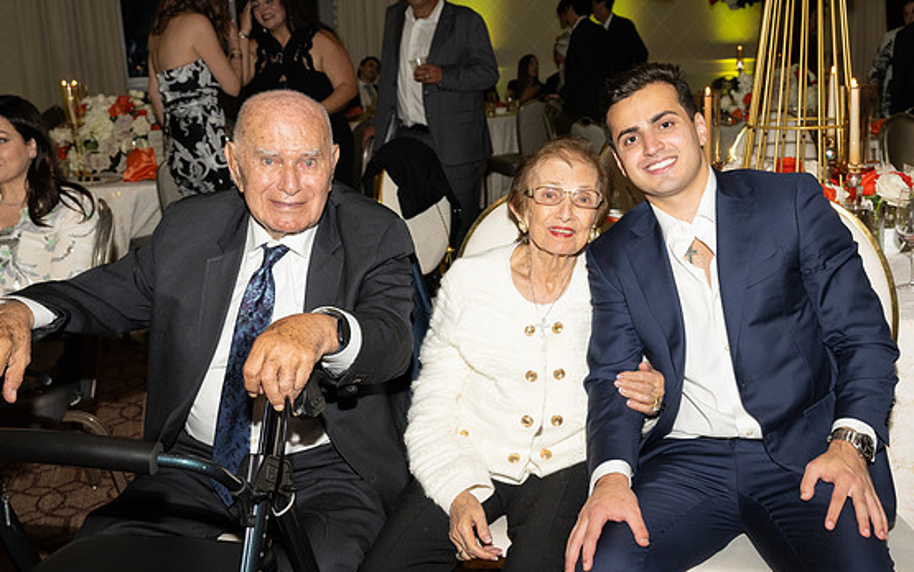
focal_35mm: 42
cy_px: 279
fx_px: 1046
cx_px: 560
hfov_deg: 46.8
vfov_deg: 30.5
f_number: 5.6
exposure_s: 1/100
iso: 800
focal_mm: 33.5
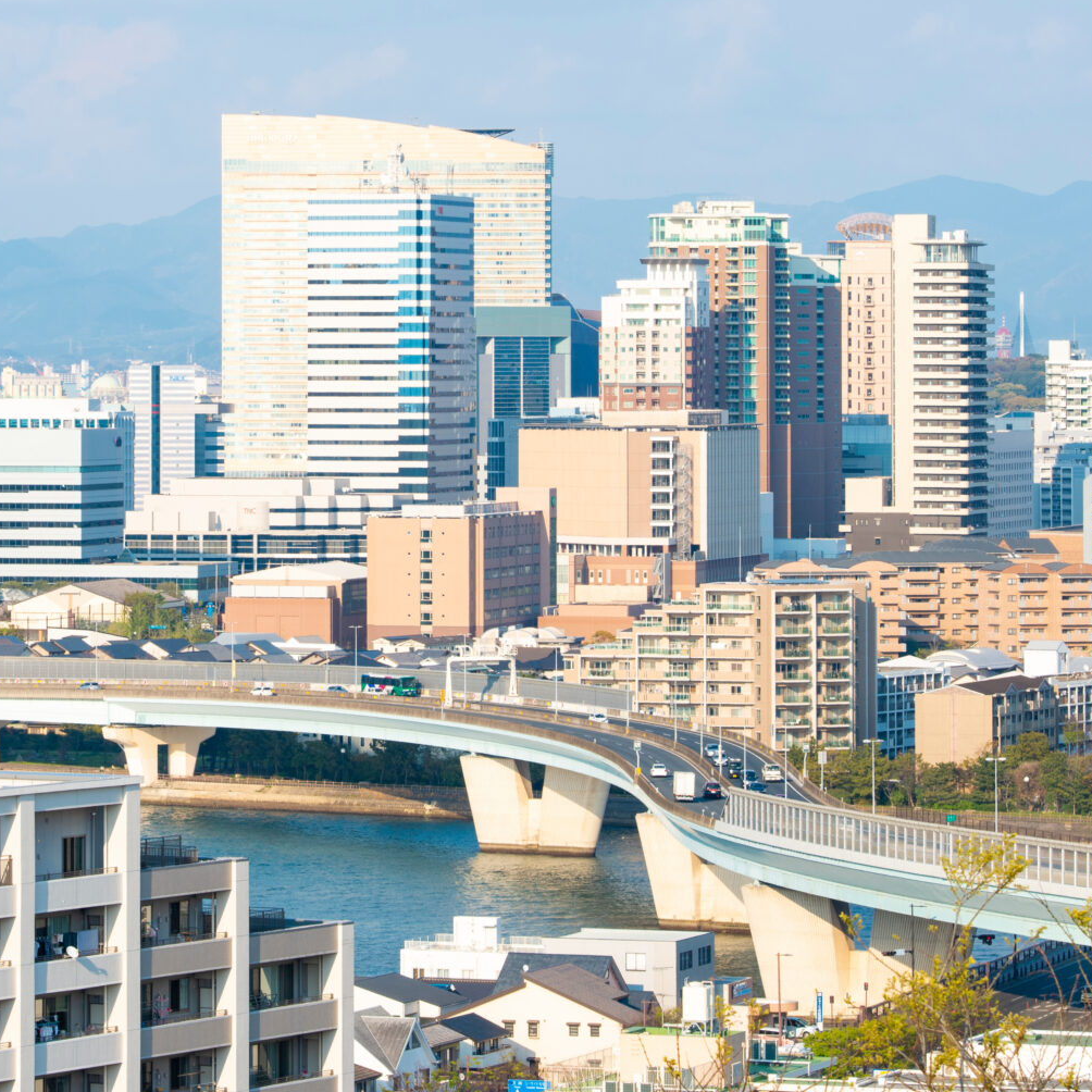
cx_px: 212
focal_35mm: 206
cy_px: 220
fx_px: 7352
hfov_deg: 8.5
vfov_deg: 8.5
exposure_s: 1/125
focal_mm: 95
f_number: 11
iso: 100
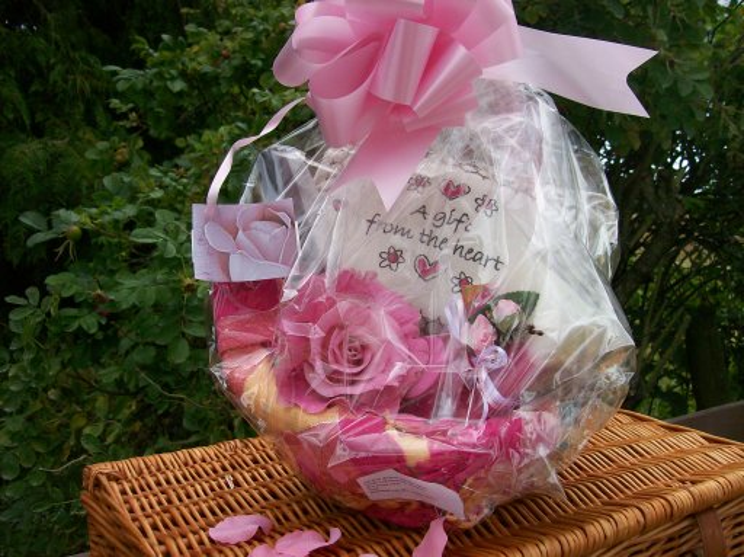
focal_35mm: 36
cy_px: 278
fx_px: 773
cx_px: 372
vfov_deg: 39.6
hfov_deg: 51.4
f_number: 2.7
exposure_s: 1/662
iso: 80
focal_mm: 6
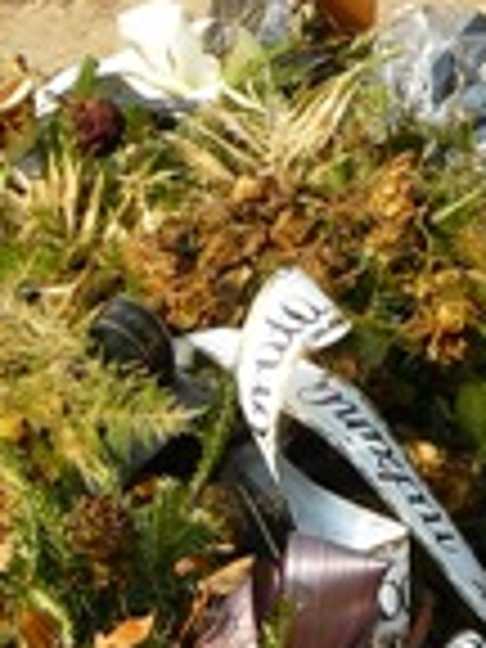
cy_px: 45
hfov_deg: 9.3
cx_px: 153
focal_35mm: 160
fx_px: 2995
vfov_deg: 12.2
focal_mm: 6
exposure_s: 1/250
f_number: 5.6
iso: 100
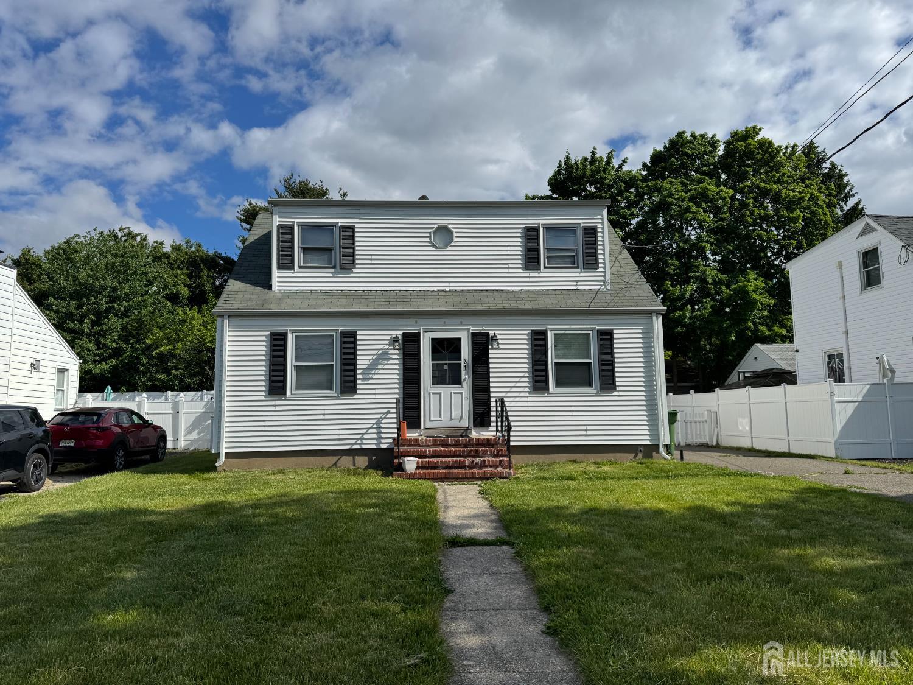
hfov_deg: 71.6
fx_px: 633
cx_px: 456
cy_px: 342
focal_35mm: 24
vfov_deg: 56.8
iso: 80
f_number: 1.78
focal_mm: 6.76
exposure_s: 1/7092
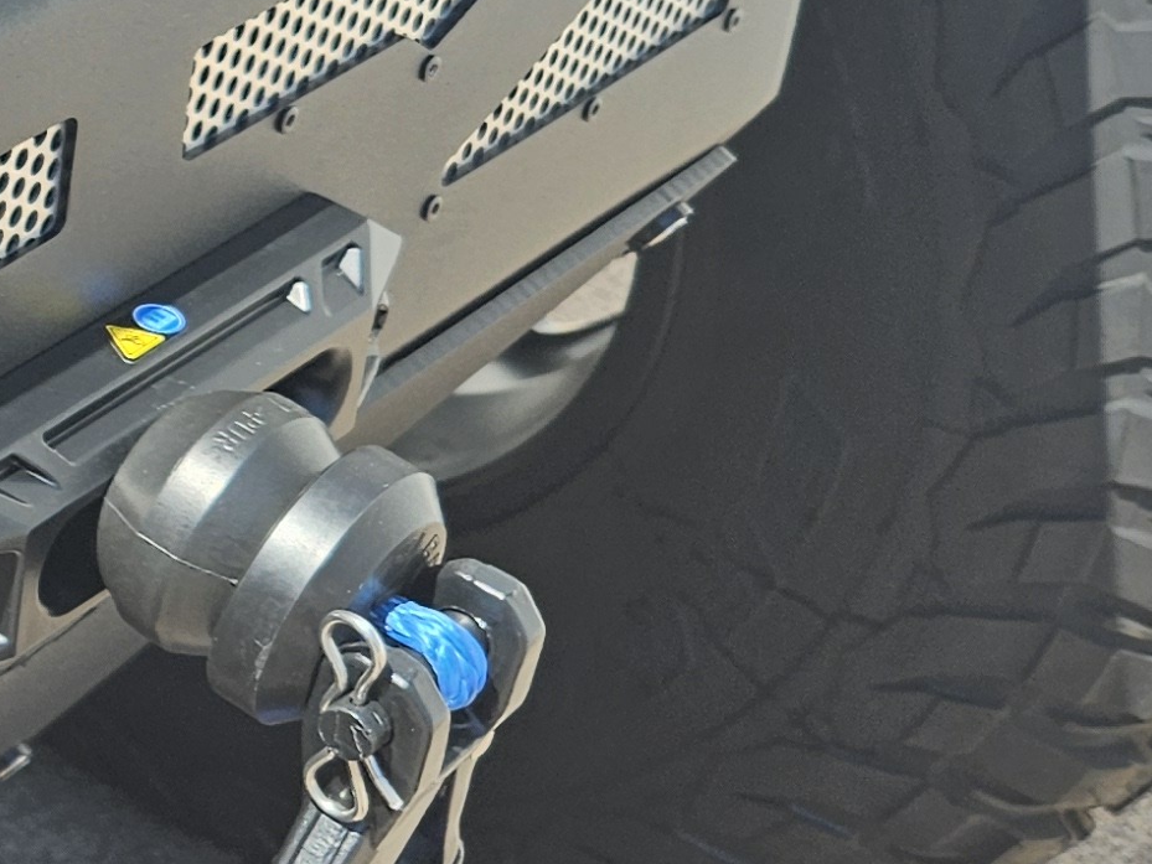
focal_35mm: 99
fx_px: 3295
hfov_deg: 16.9
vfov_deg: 14.8
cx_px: -822
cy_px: 165
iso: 25
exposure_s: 1/801
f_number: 1.8
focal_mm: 5.4
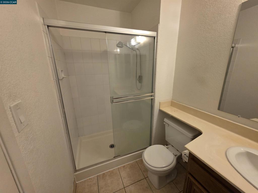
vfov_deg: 89.9
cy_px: 96
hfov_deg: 106.2
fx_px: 97
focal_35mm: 13
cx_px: 129
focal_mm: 2.2
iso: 250
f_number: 1.9
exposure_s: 1/60
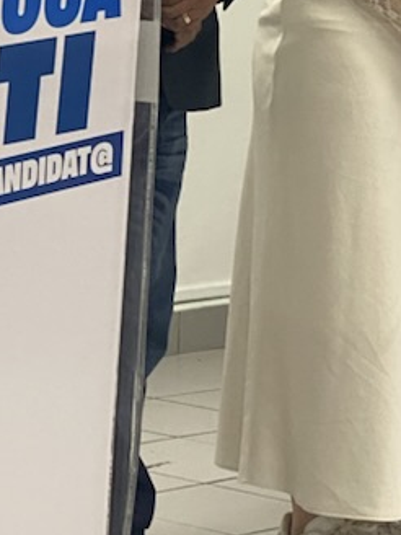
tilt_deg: +2.5
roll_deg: -1.7
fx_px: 3182
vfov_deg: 9.4
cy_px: -175
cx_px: -352
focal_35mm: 206
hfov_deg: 7.0
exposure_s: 1/60
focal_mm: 6
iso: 100
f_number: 2
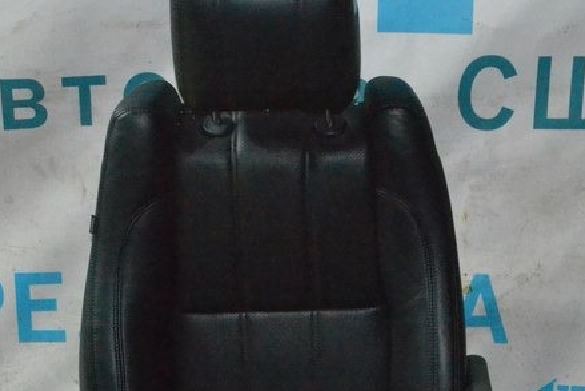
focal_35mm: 91
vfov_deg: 14.8
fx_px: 1479
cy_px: 381
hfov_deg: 22.3
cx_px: 365
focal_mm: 26
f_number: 9
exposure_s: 1/160
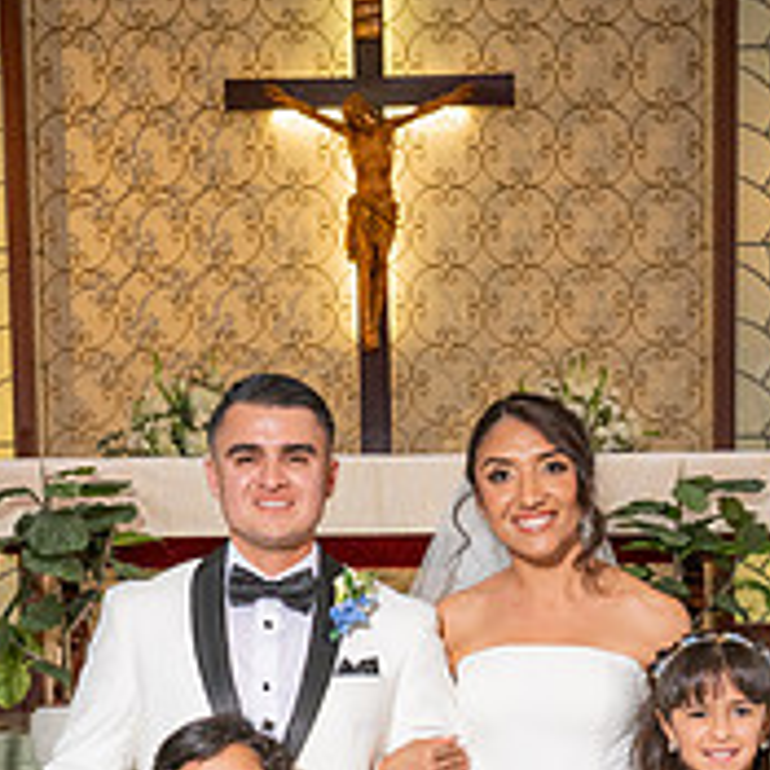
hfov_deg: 19.9
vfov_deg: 18.8
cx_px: 419
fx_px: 2189
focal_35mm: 87
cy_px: 928
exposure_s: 1/160
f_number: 5
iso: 800
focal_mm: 26.5
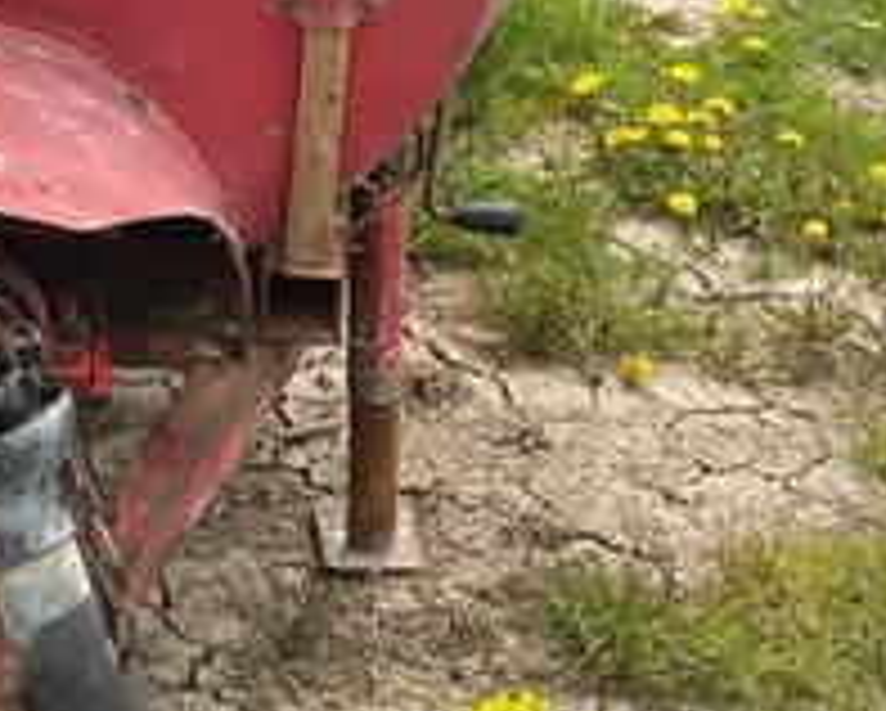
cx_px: 112
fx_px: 2704
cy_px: -27
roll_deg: -1.1
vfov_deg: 14.7
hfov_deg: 18.3
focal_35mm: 103
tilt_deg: -20.3
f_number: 1.8
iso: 32
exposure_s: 1/1287
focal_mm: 4.25
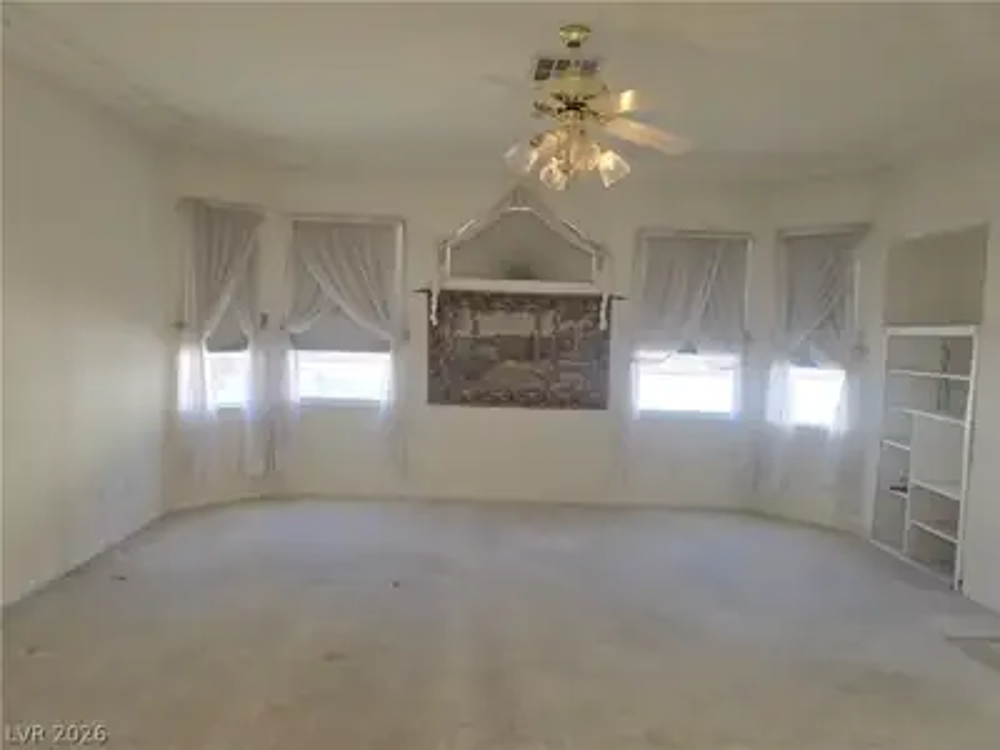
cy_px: 375
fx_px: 664
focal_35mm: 23
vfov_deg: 58.9
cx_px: 500
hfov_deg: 73.9
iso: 50
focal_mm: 6.3
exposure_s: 1/120
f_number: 1.7
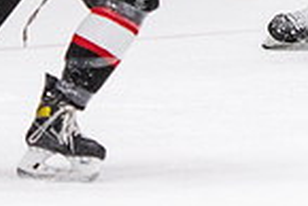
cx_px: 476
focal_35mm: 847
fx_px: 7254
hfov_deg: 2.4
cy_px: -254
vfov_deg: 1.6
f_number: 2.8
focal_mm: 116
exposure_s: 1/640
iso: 1600
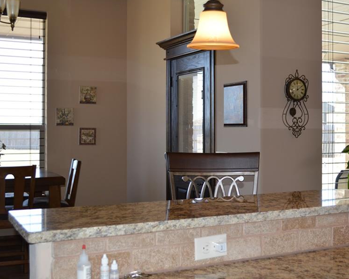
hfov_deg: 37.1
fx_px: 516
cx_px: 217
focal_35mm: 50
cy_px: 125
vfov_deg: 30.2
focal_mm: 26
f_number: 4.2
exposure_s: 1/125
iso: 250
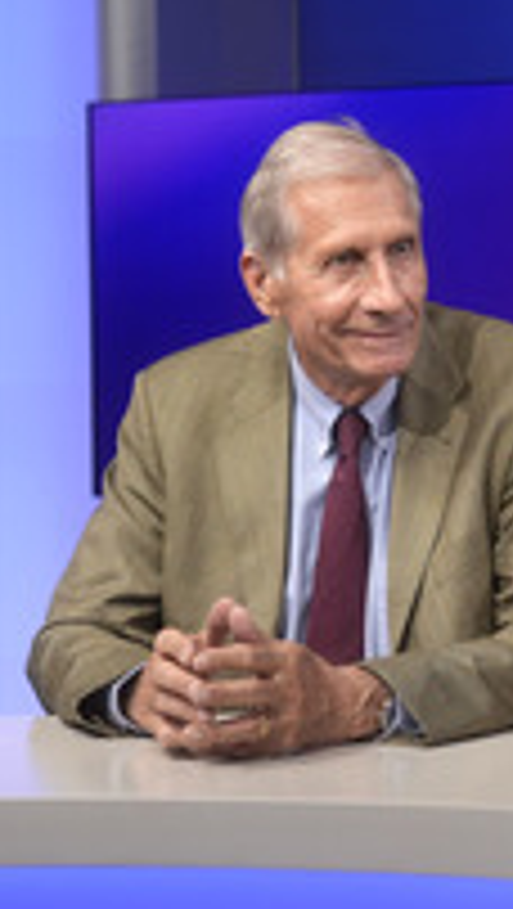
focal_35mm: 105
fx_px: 2533
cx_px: 421
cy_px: 378
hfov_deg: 11.5
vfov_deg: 20.3
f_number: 2.2
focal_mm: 30
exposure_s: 1/250
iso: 640
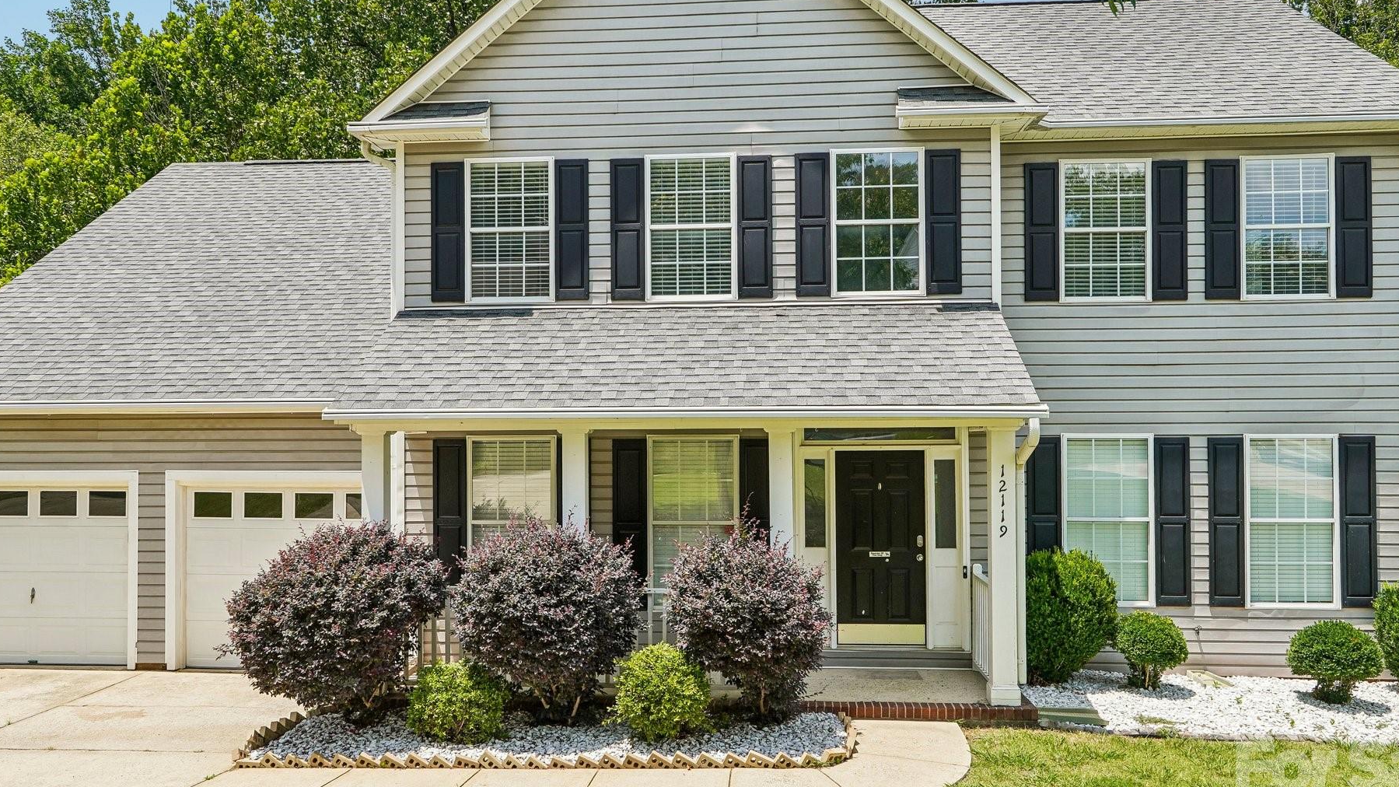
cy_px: 360
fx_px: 1161
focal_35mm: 31
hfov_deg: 62.1
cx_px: 687
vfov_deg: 37.4
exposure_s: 1/90
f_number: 8
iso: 100
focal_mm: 17.5
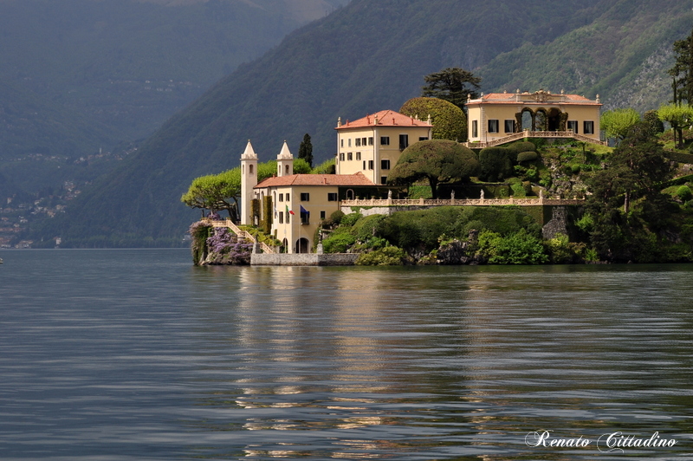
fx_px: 2597
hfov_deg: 15.2
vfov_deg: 10.1
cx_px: 346
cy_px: 230
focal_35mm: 135
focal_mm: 90
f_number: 8
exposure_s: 1/1000
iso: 200
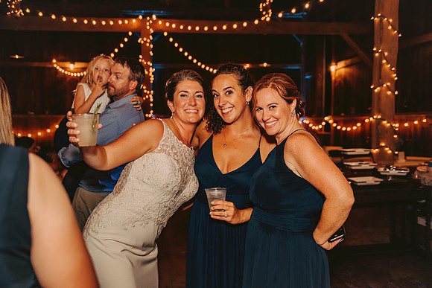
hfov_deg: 53.1
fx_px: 432
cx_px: 216
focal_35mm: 36
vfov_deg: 36.9
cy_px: 144
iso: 1000
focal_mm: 36
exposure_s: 1/160
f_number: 2.8
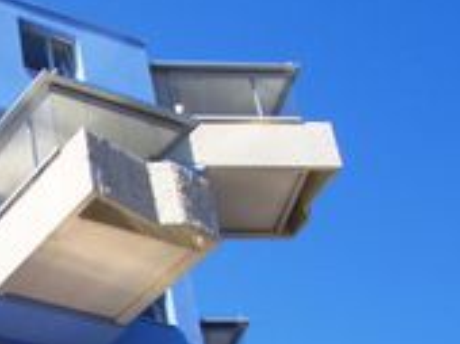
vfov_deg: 14.1
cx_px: -157
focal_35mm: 103
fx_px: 1367
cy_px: 359
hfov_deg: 17.7
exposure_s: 1/400
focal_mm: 5.8
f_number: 4.3
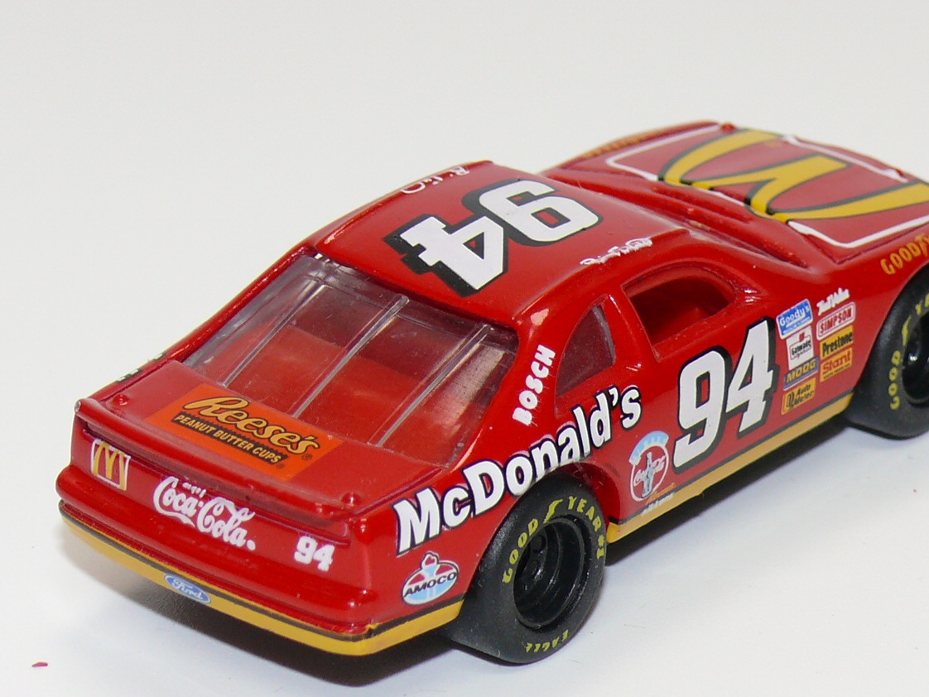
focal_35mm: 154
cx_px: 594
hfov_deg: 12.8
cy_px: 329
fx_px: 4134
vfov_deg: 9.6
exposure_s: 1/30
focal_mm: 13.8
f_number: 4
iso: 100
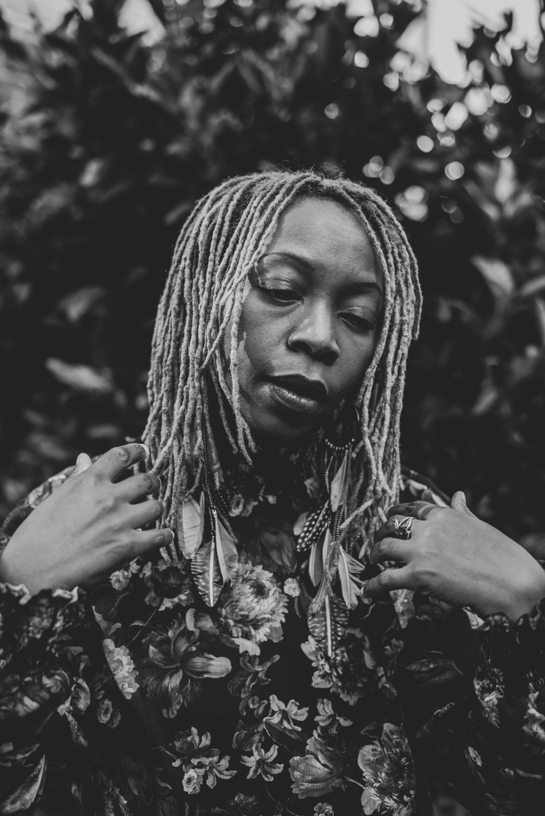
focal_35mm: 50
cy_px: 408
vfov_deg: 39.6
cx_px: 272
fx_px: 1134
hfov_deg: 27.0
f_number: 2.2
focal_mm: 50
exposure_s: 1/1600
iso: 400
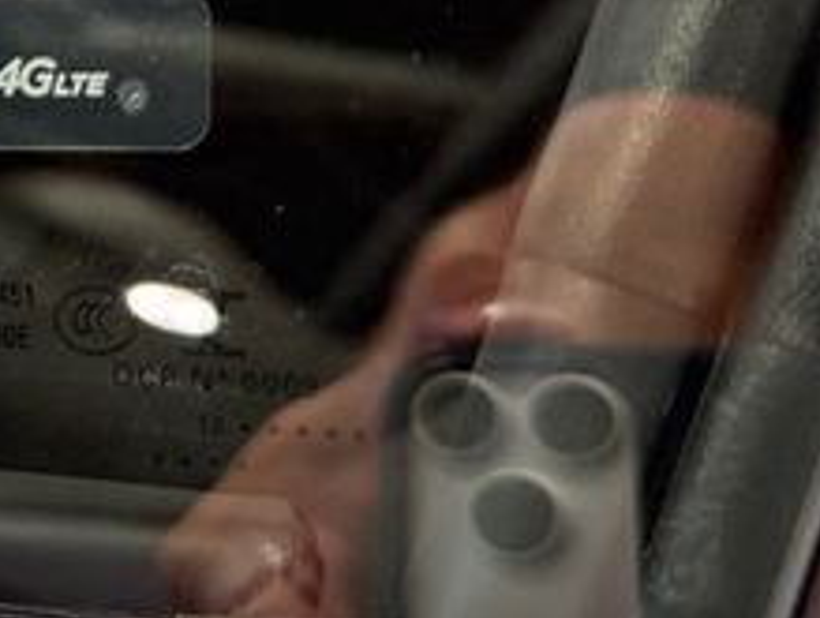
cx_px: -71
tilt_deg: -13.0
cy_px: -34
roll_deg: -0.7
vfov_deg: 20.3
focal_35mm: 70
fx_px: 1661
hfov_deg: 25.8
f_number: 1.78
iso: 250
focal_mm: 6.76
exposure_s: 1/120
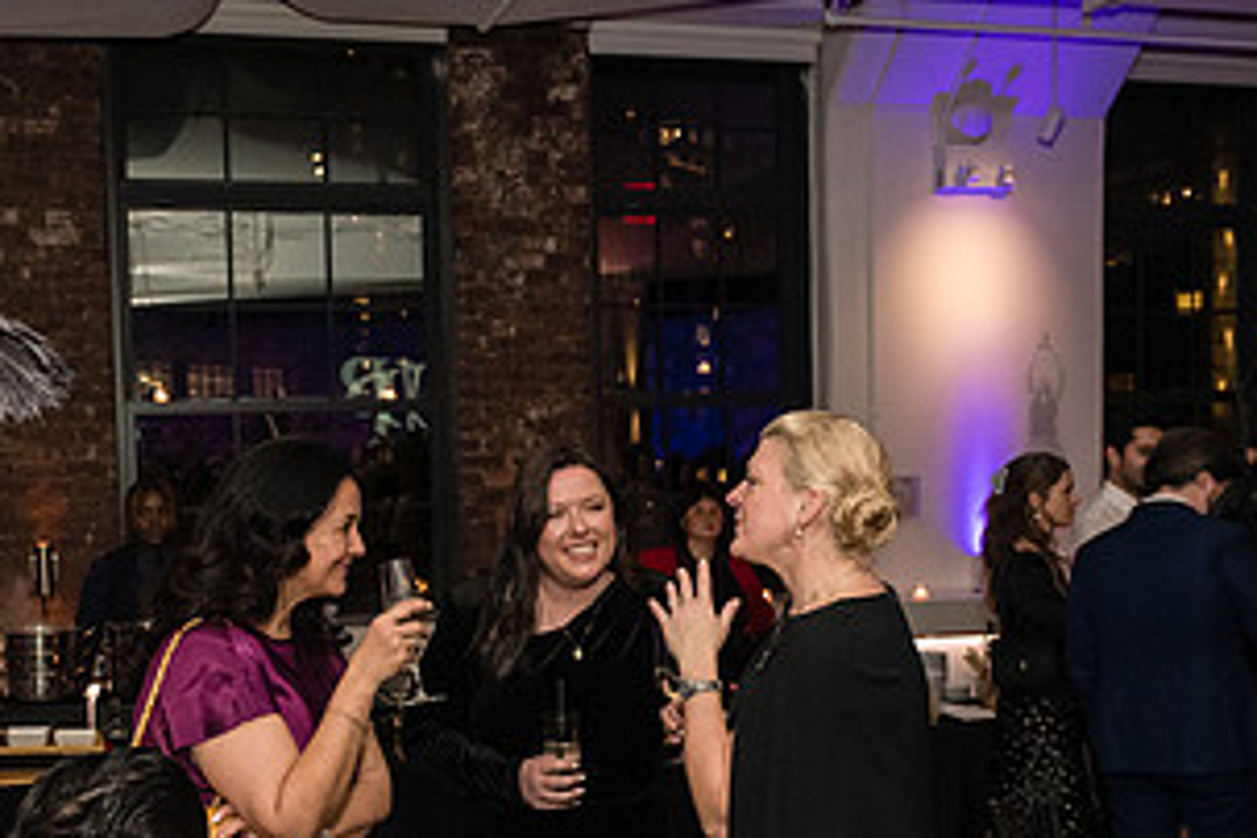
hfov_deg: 42.5
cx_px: 506
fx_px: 1606
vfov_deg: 28.9
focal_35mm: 46
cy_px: 604
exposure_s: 1/200
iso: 5000
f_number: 5
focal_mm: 24
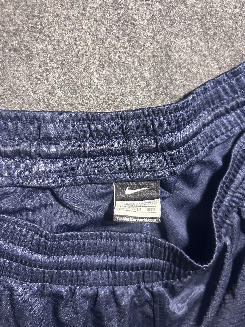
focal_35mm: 26
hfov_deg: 53.1
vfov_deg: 67.3
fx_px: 245
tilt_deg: -76.5
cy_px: 164
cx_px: 122
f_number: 1.5
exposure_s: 1/50
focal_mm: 5.7
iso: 500
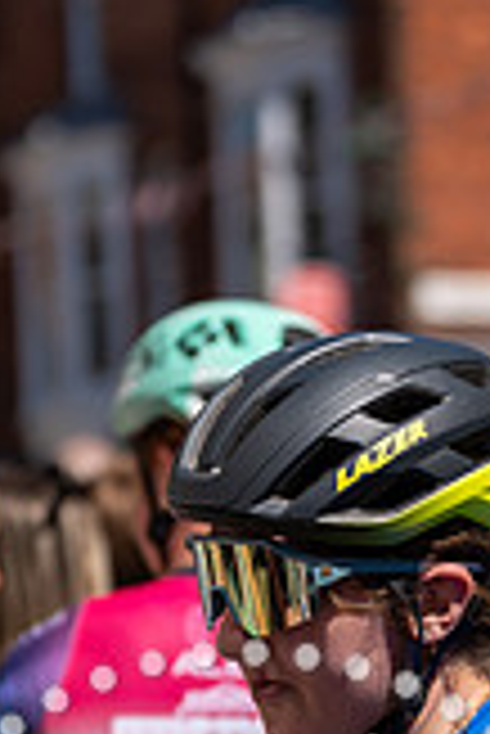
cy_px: 680
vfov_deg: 9.6
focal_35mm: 212
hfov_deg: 6.5
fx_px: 4319
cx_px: 333
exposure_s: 1/2000
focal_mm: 77
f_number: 2.8
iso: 100
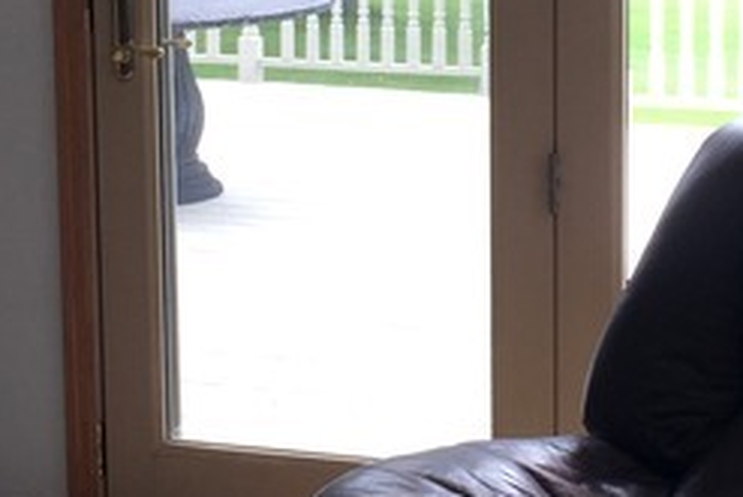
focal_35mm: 78
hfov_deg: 25.9
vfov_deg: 17.4
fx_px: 1611
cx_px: 469
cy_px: 130
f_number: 2.2
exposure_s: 1/130
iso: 32
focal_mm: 4.15
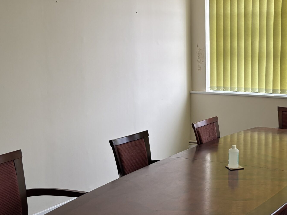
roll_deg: -0.7
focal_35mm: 50
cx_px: 254
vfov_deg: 29.1
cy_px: 95
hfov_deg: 36.1
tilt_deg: -5.7
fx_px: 415
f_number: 1.6
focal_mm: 5.96
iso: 125
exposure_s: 1/111
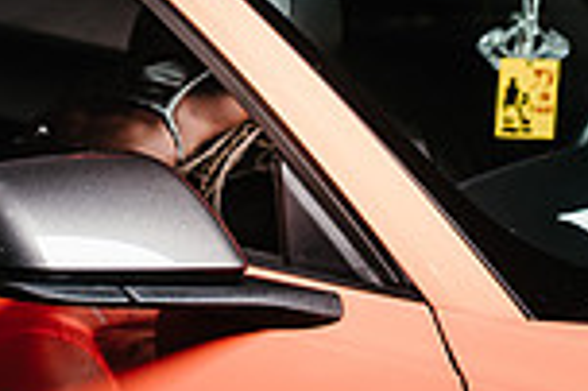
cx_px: 183
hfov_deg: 20.3
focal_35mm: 100
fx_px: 1632
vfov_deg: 13.6
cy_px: 104
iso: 100
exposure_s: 1/125
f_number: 4
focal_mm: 32
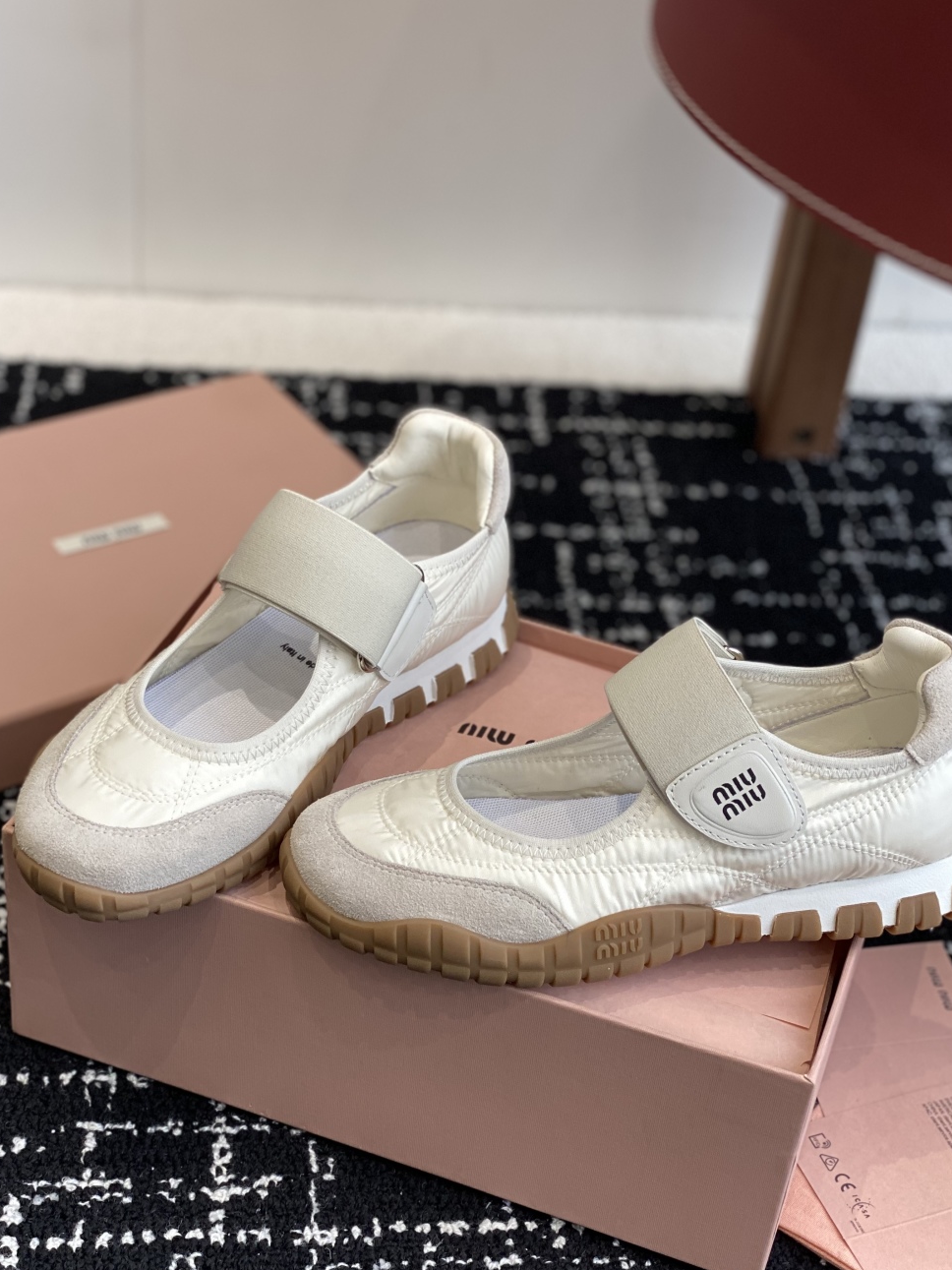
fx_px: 2127
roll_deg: -8.0
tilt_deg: -38.4
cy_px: 701
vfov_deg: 33.2
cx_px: 487
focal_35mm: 58
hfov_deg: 25.2
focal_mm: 6
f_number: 2
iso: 50
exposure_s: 1/122
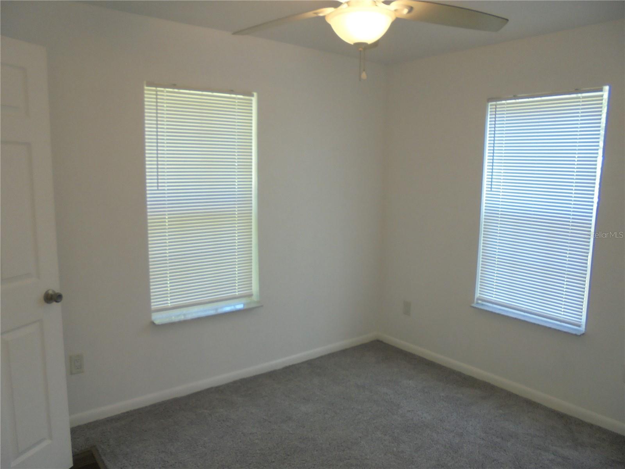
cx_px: 312
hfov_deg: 67.3
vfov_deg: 53.1
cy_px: 234
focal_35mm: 26
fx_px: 469
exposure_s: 1/30
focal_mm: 4.6
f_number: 3.5
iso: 100
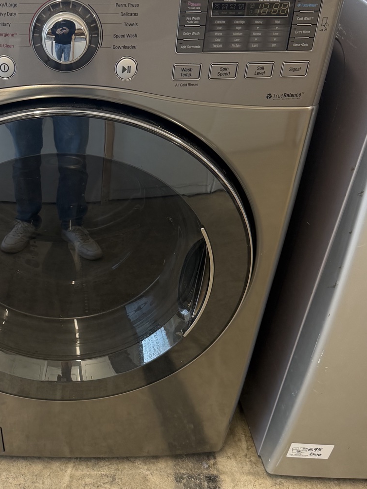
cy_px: 223
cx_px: 63
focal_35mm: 42
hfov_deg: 33.2
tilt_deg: -36.4
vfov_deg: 44.8
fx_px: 594
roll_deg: -1.5
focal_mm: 6.76
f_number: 1.78
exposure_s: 1/119
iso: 200
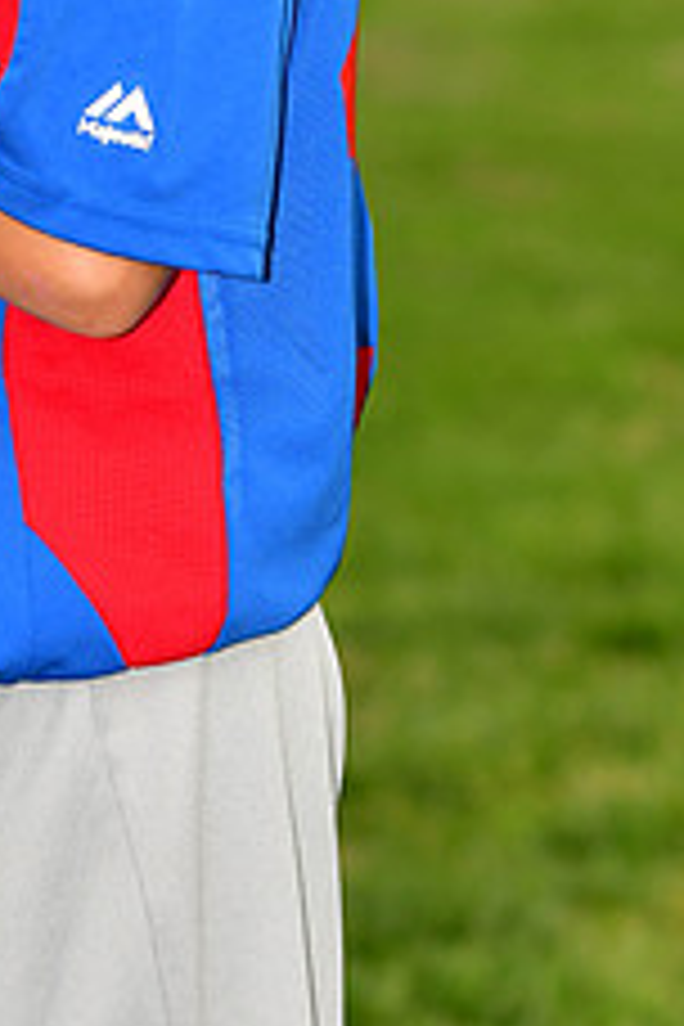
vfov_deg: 5.1
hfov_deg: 3.4
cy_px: -261
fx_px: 11435
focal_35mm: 401
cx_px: 11
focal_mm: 105
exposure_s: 1/1000
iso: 400
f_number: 5
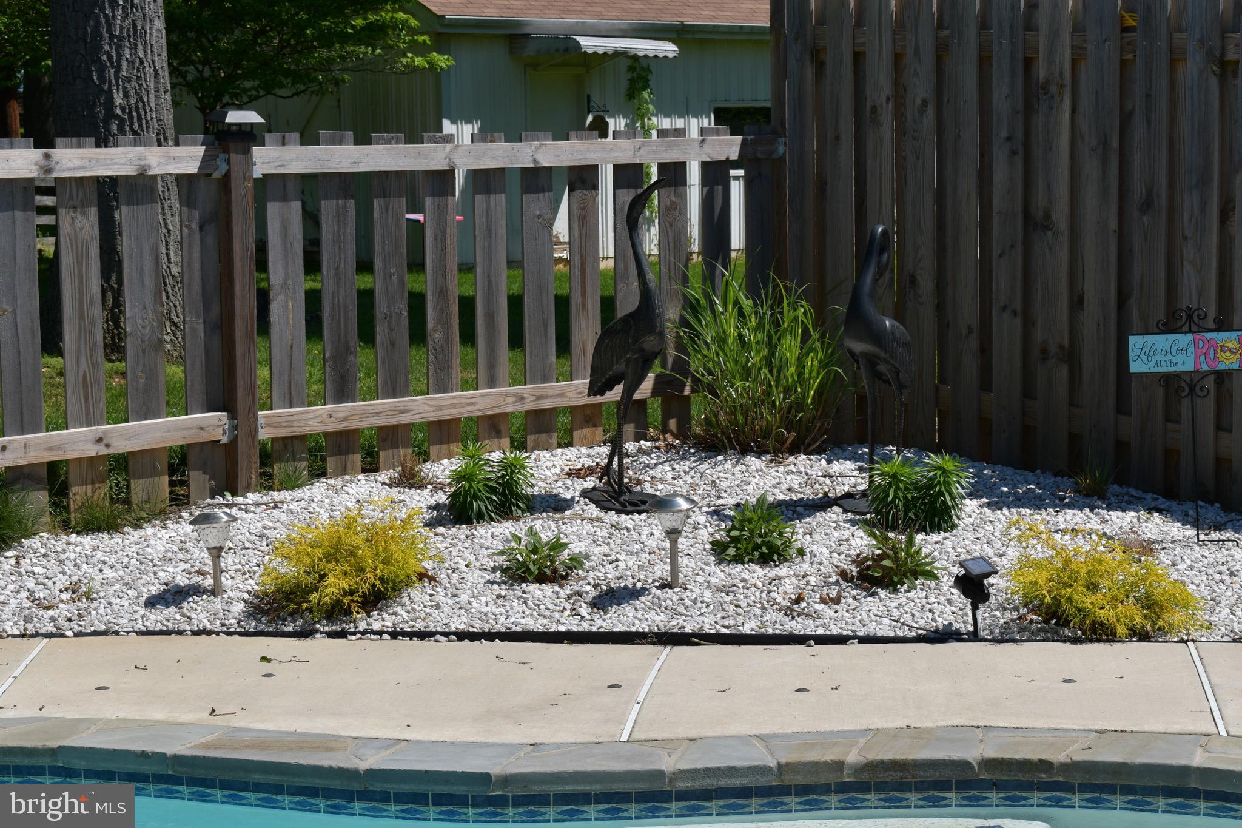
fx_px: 2691
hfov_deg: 26.0
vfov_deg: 17.5
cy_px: 414
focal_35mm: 78
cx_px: 621
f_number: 13
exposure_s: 1/250
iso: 100
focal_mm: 52
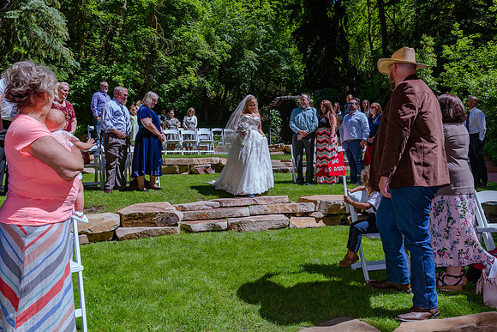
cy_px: 133
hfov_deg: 63.9
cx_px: 277
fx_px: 397
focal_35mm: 29
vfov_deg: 45.1
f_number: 6.3
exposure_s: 1/500
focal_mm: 24
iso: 160
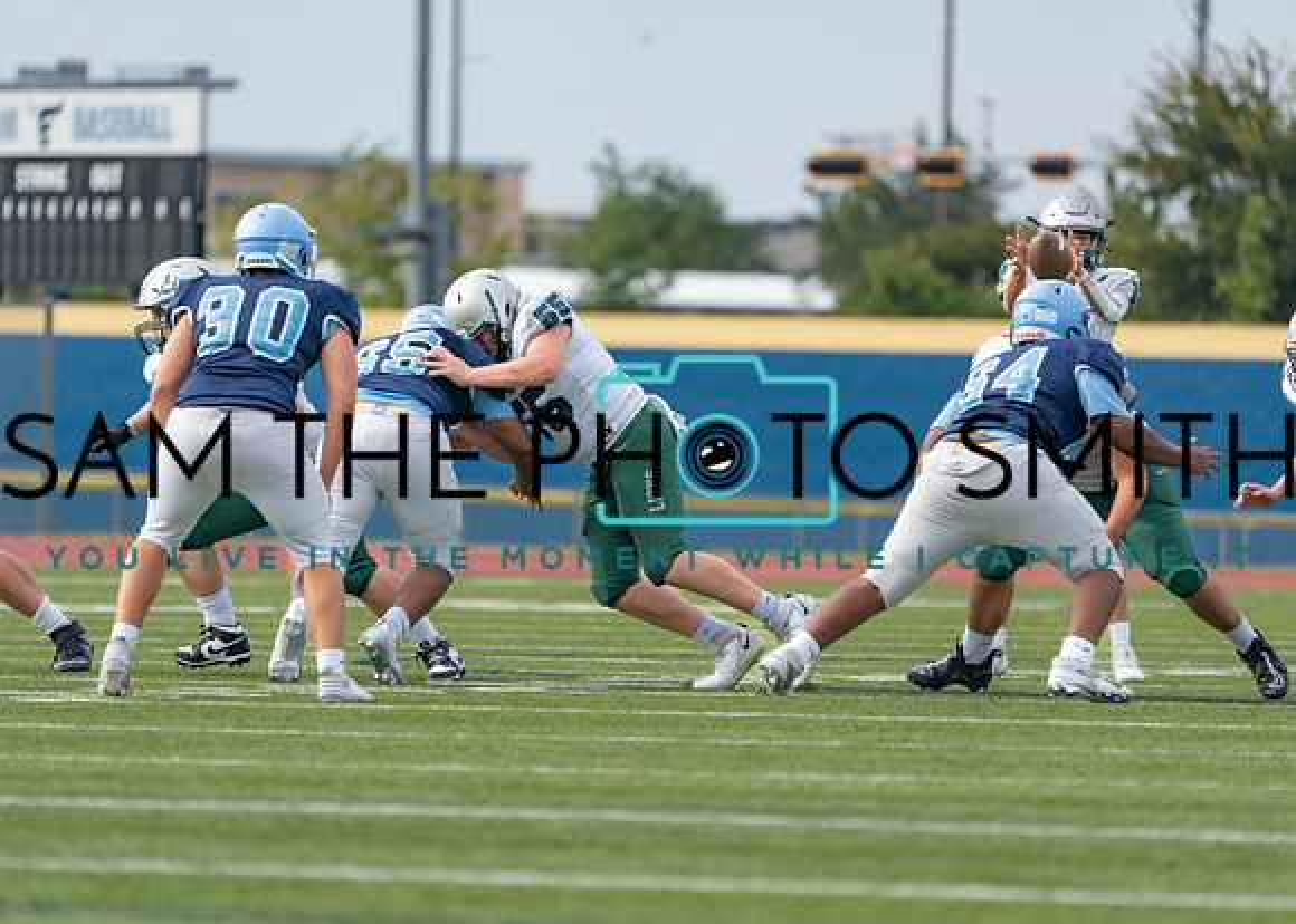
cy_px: 462
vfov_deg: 3.4
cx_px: 648
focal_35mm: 422
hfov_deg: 4.8
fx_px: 15518
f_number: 5.6
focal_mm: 400
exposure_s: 1/1250
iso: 320
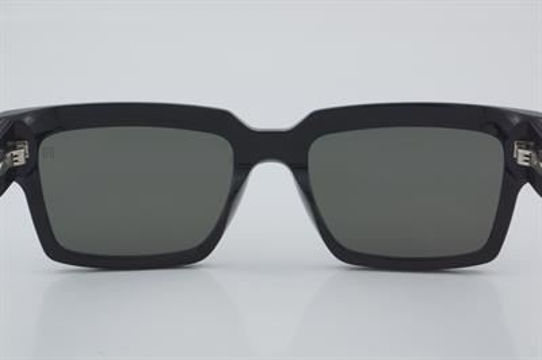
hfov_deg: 24.6
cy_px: 180
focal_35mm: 82
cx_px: 271
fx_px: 1241
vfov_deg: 16.5
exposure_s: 1/4
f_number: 32
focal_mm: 55
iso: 100
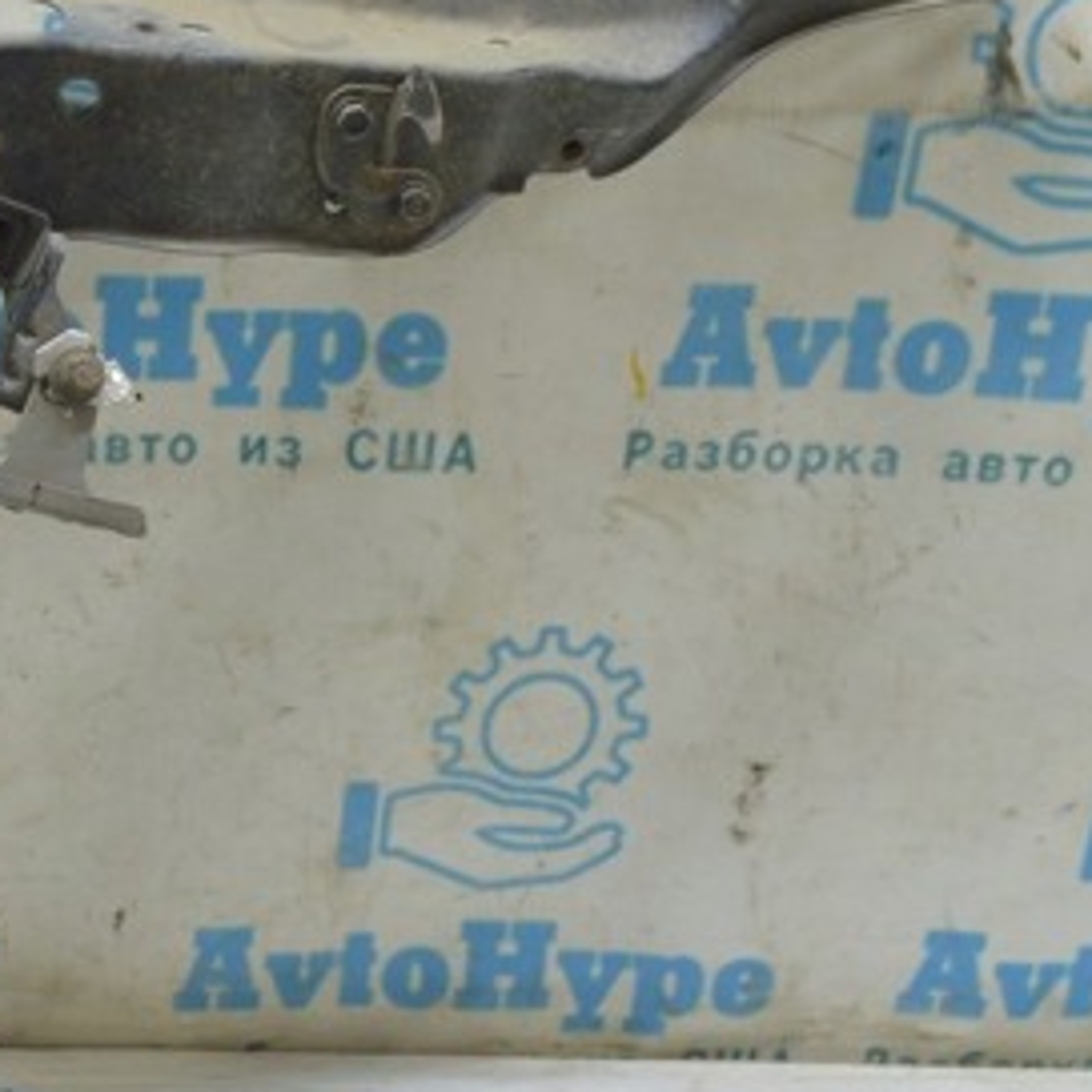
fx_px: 2677
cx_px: -181
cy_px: 757
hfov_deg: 21.6
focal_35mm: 75
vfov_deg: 22.9
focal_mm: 25
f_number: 5.6
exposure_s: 1/20
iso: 400
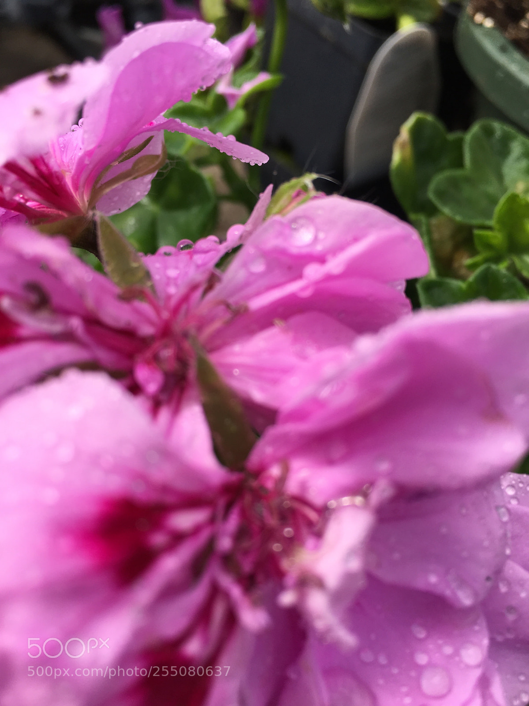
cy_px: 353
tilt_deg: -47.5
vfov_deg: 61.7
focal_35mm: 29
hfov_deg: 48.2
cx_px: 264
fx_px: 591
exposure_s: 1/601
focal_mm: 4.15
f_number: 2.2
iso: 25
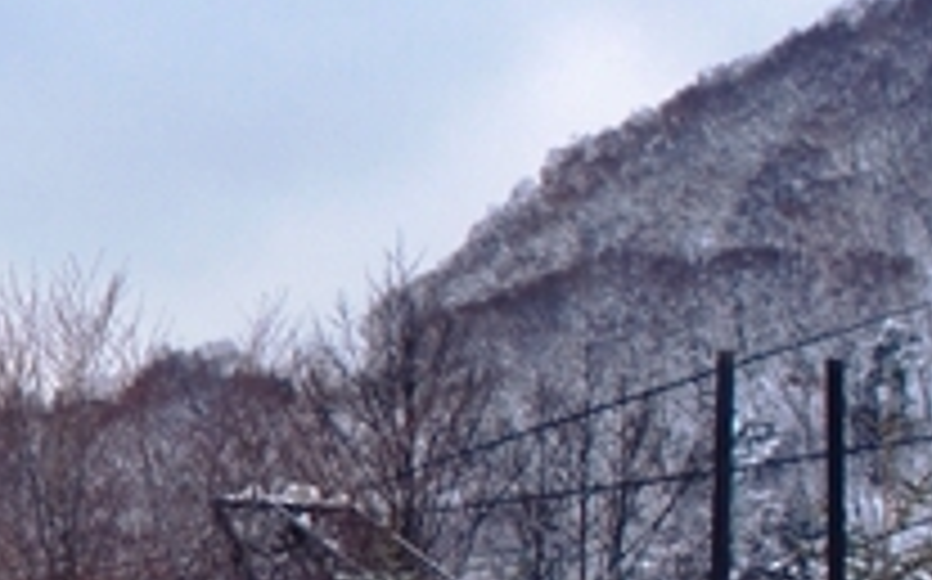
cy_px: 537
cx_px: -639
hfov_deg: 14.5
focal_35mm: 130
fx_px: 3299
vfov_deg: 10.0
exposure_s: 1/500
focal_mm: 22
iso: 200
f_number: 7.1
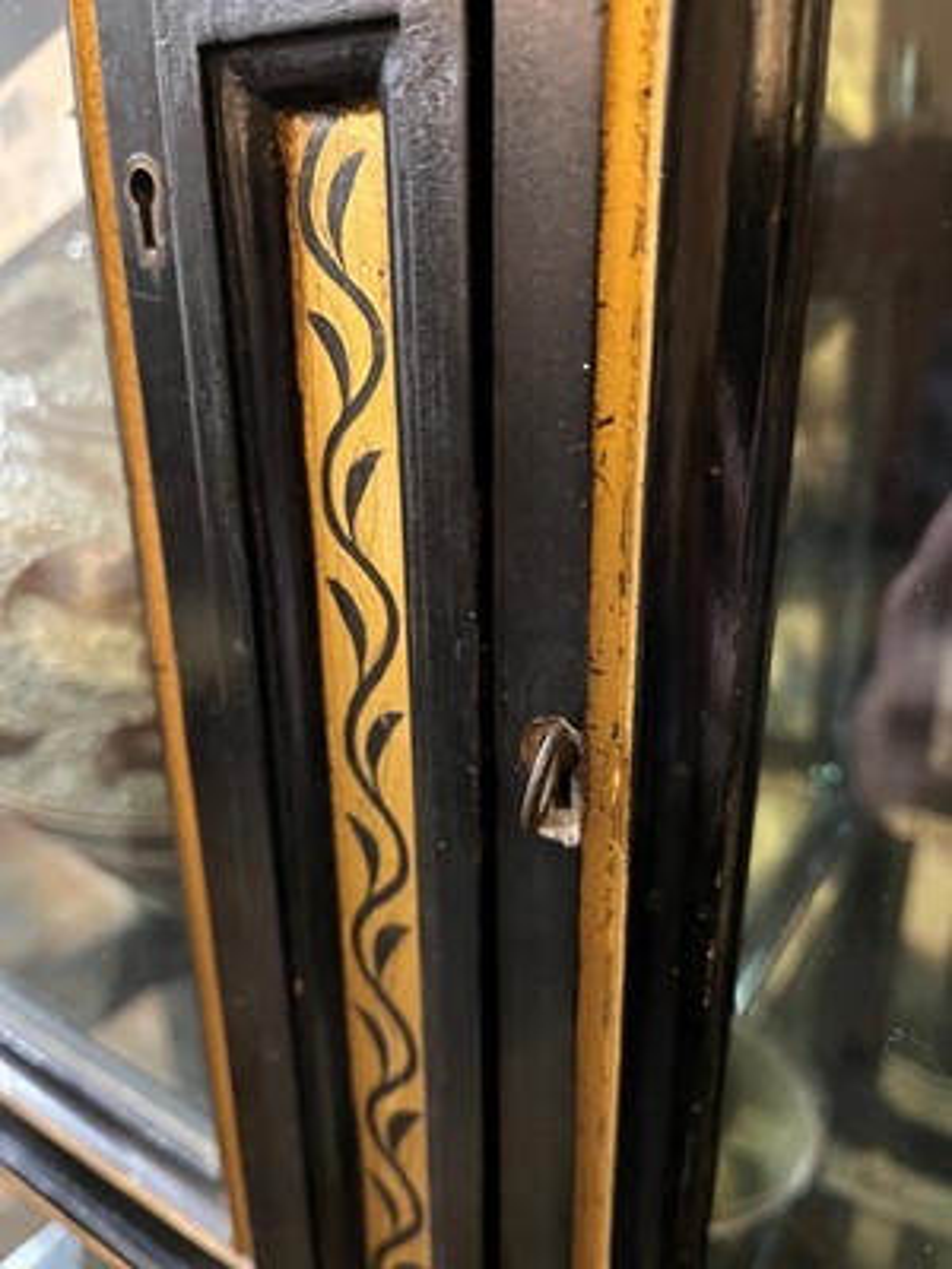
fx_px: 953
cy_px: 634
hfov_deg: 53.1
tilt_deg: -21.0
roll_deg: +0.8
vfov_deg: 67.3
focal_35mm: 26
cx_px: 476
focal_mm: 5.1
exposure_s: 1/25
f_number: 1.6
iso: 640
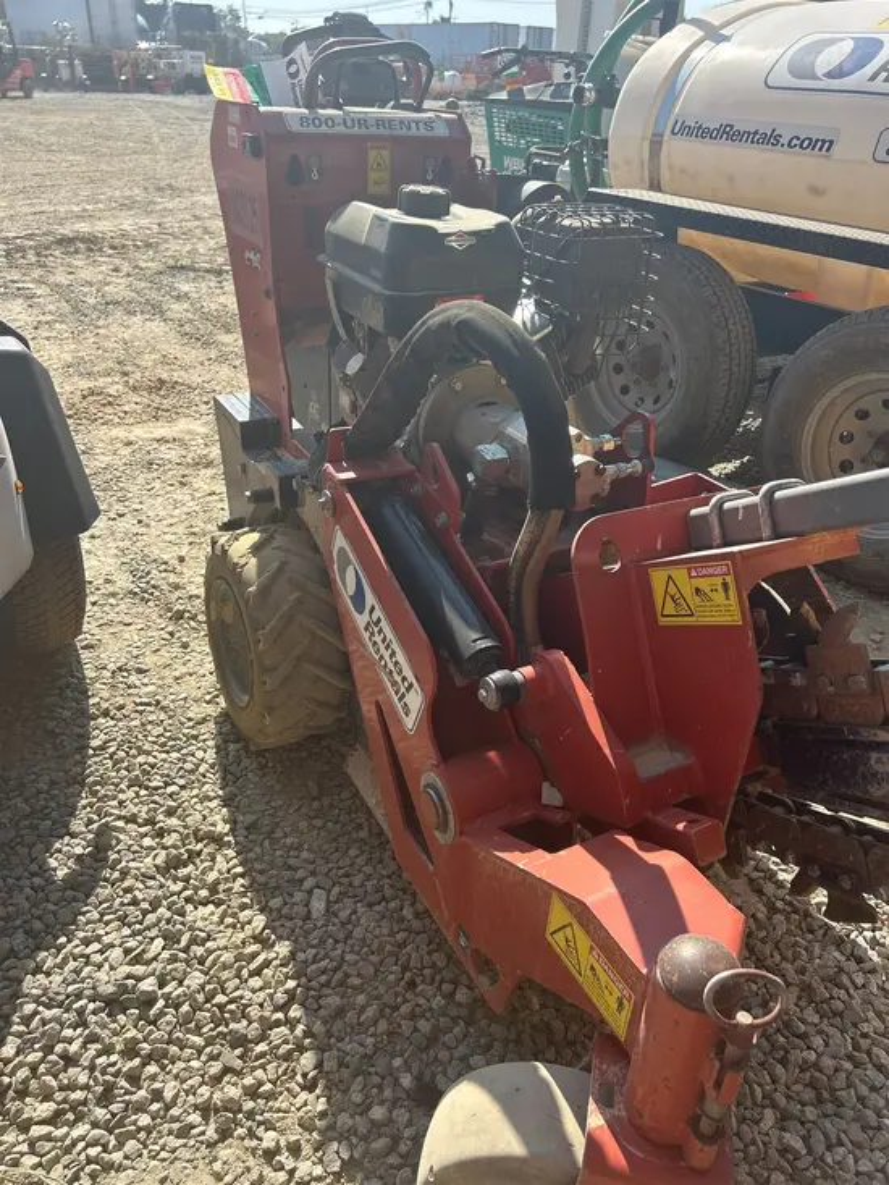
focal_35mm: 26
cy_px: 592
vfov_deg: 67.3
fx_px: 890
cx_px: 444
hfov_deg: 53.1
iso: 50
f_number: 1.5
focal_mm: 5.7
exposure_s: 1/2208
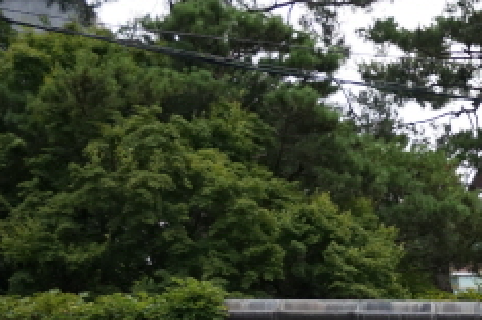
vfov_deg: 11.8
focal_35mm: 116
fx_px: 1551
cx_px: 609
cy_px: 235
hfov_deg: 16.8
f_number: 4.5
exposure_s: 1/1600
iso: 640
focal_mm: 26
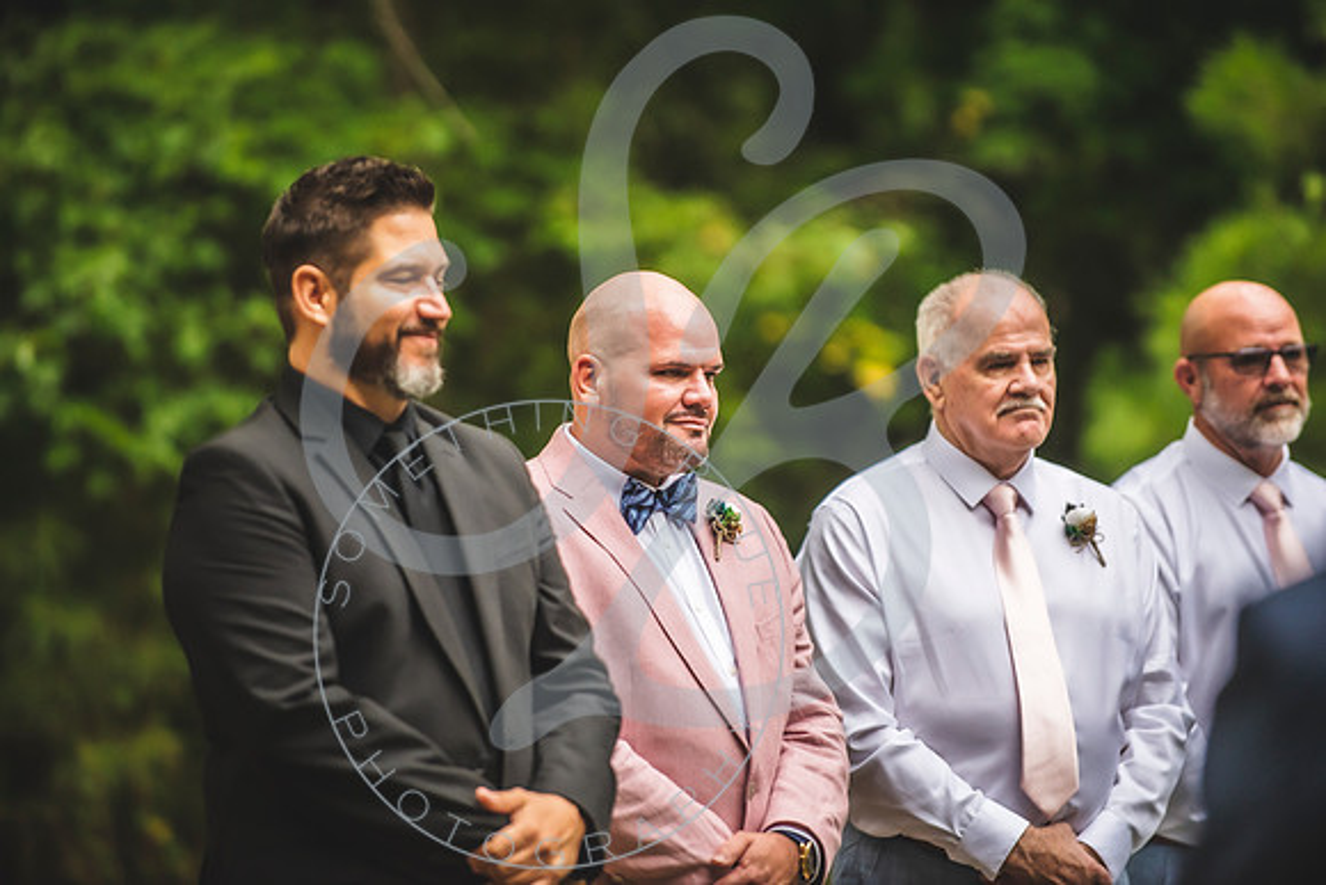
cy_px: 442
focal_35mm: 200
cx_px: 663
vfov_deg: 6.9
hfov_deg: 10.3
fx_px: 7368
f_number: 2.8
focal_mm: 200
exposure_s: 1/640
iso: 1000
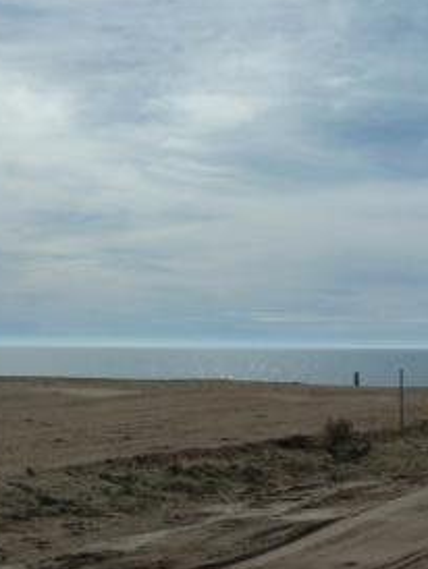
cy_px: 289
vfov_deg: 27.8
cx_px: 135
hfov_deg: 21.0
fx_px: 1152
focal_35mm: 70
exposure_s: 1/1300
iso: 80
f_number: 6.3
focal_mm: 5
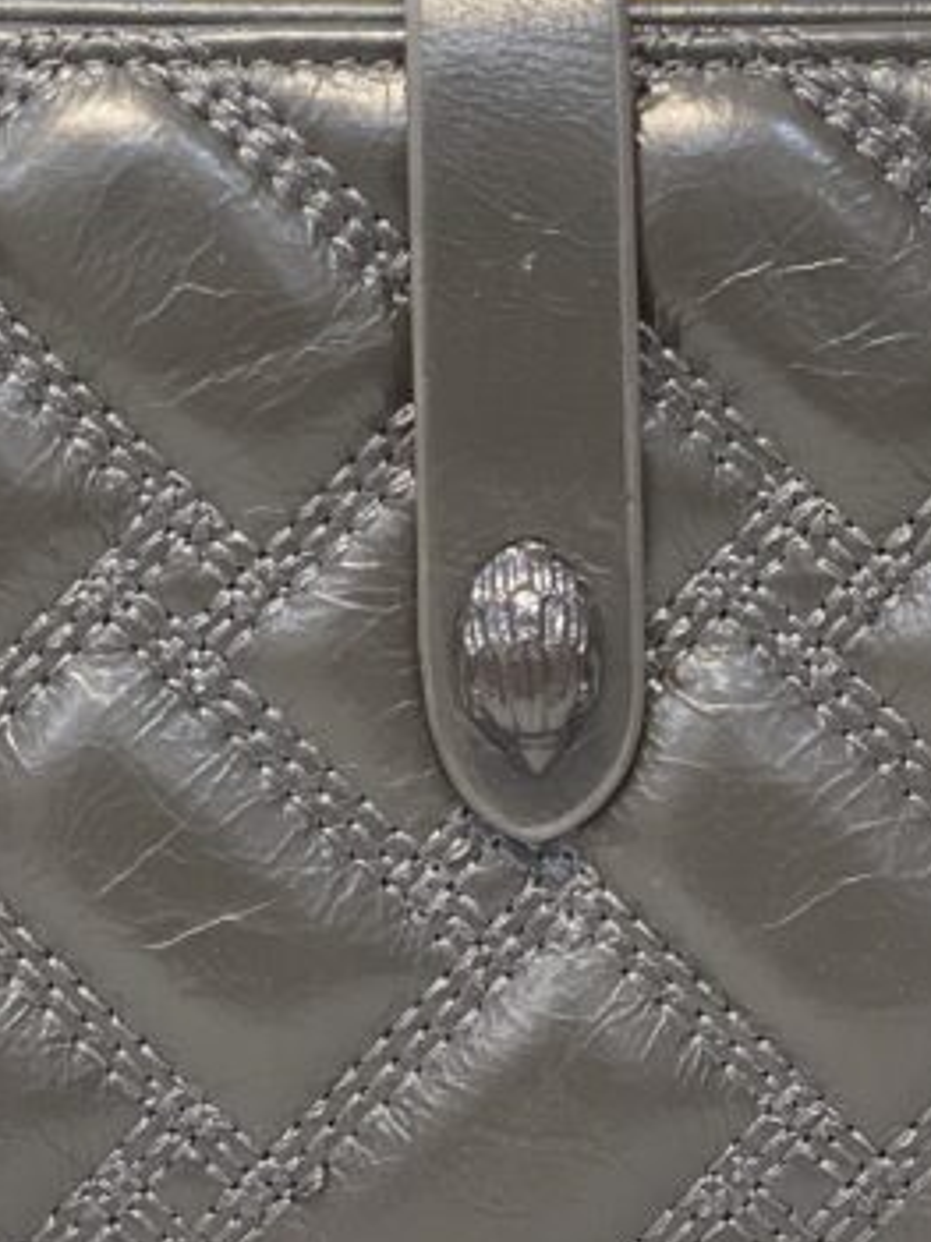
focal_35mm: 158
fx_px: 5669
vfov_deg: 12.5
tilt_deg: -8.9
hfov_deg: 9.4
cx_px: 531
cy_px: 345
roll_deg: -0.5
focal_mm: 6
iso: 80
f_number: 2
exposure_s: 1/100
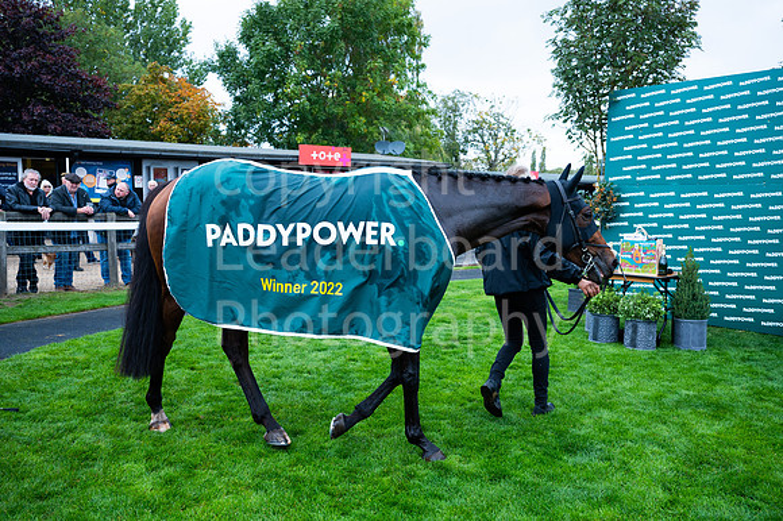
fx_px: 629
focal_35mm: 29
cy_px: 260
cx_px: 392
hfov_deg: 63.8
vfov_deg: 45.0
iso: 500
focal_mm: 28.5
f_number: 4
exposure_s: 1/640
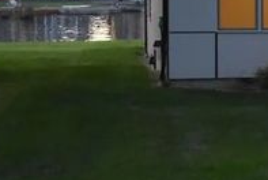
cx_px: 679
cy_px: 30
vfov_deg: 9.8
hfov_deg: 11.6
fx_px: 1044
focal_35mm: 140
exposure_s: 1/125
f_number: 3.5
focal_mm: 18
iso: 2500
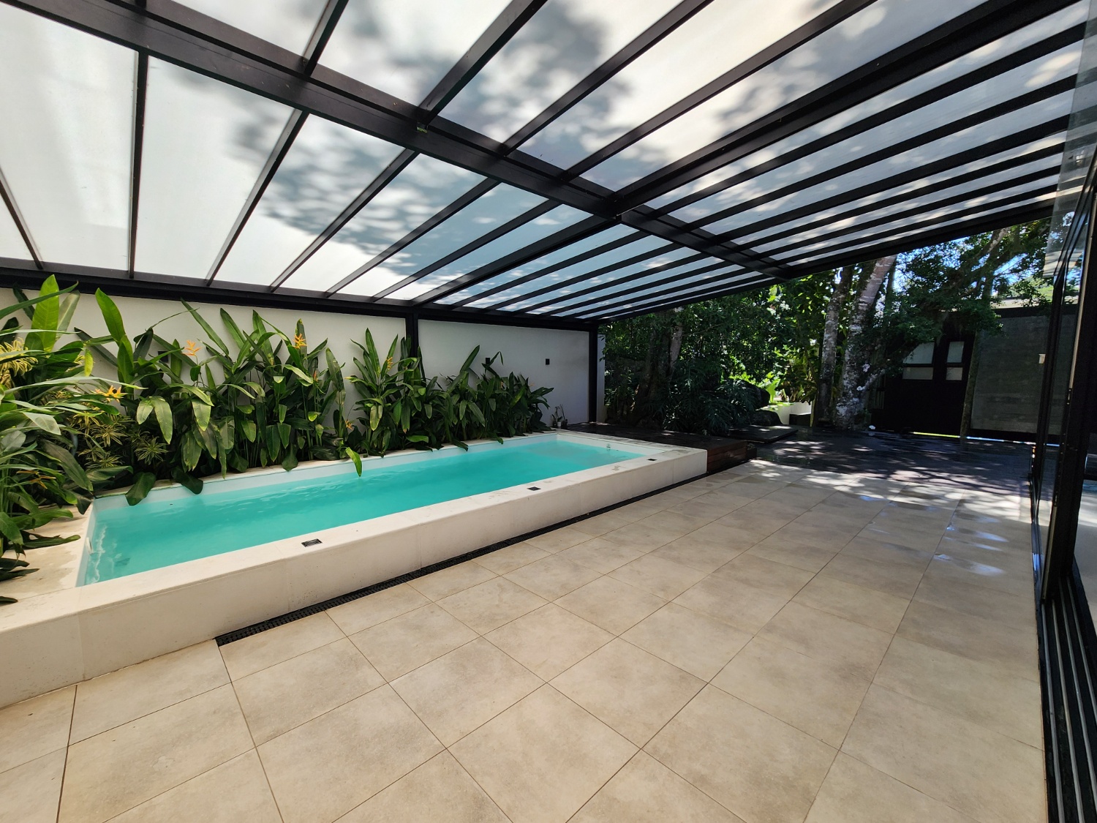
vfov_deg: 89.9
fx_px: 412
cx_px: 548
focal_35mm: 13
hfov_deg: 106.2
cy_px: 412
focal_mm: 2.2
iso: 50
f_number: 2.2
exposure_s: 1/812
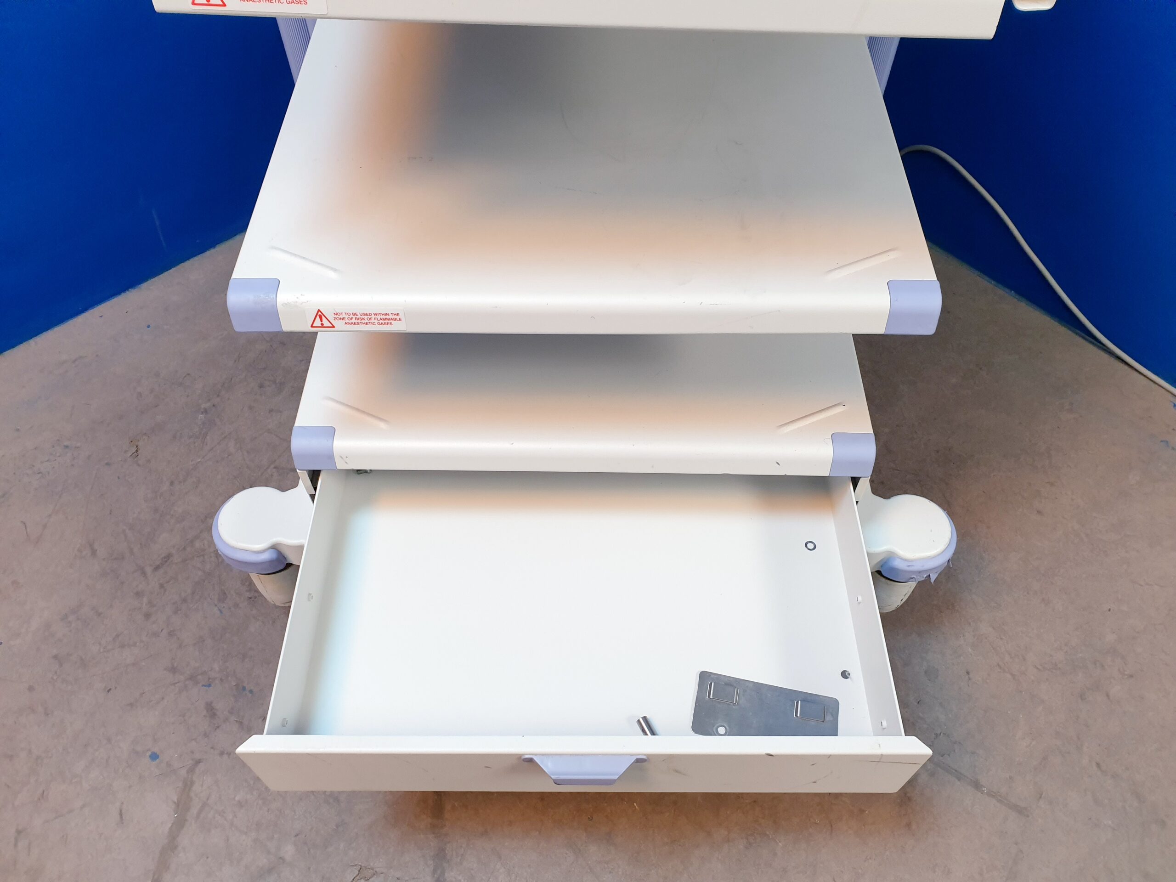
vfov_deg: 53.1
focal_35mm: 26
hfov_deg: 67.3
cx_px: 588
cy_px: 441
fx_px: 883
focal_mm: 4.3
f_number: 2.4
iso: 200
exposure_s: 1/50
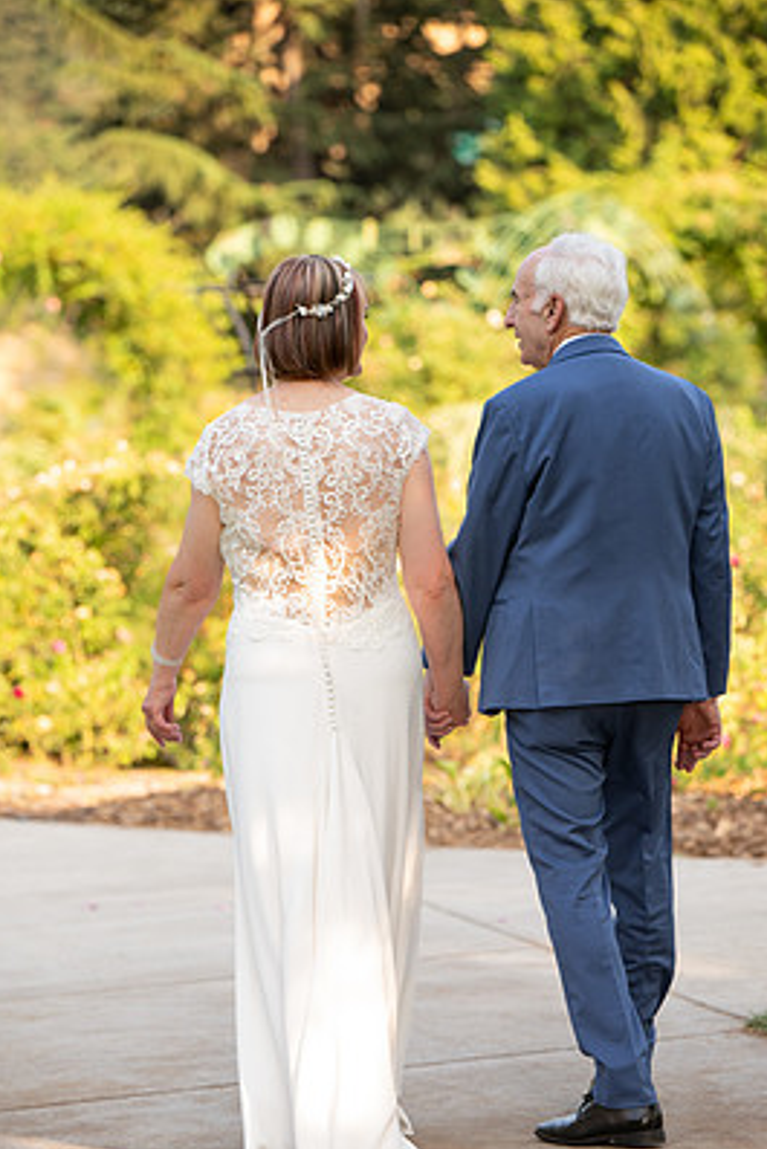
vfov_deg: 12.1
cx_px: 423
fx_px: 5428
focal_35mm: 170
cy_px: 648
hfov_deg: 8.1
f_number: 4.5
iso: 500
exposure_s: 1/400
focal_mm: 150
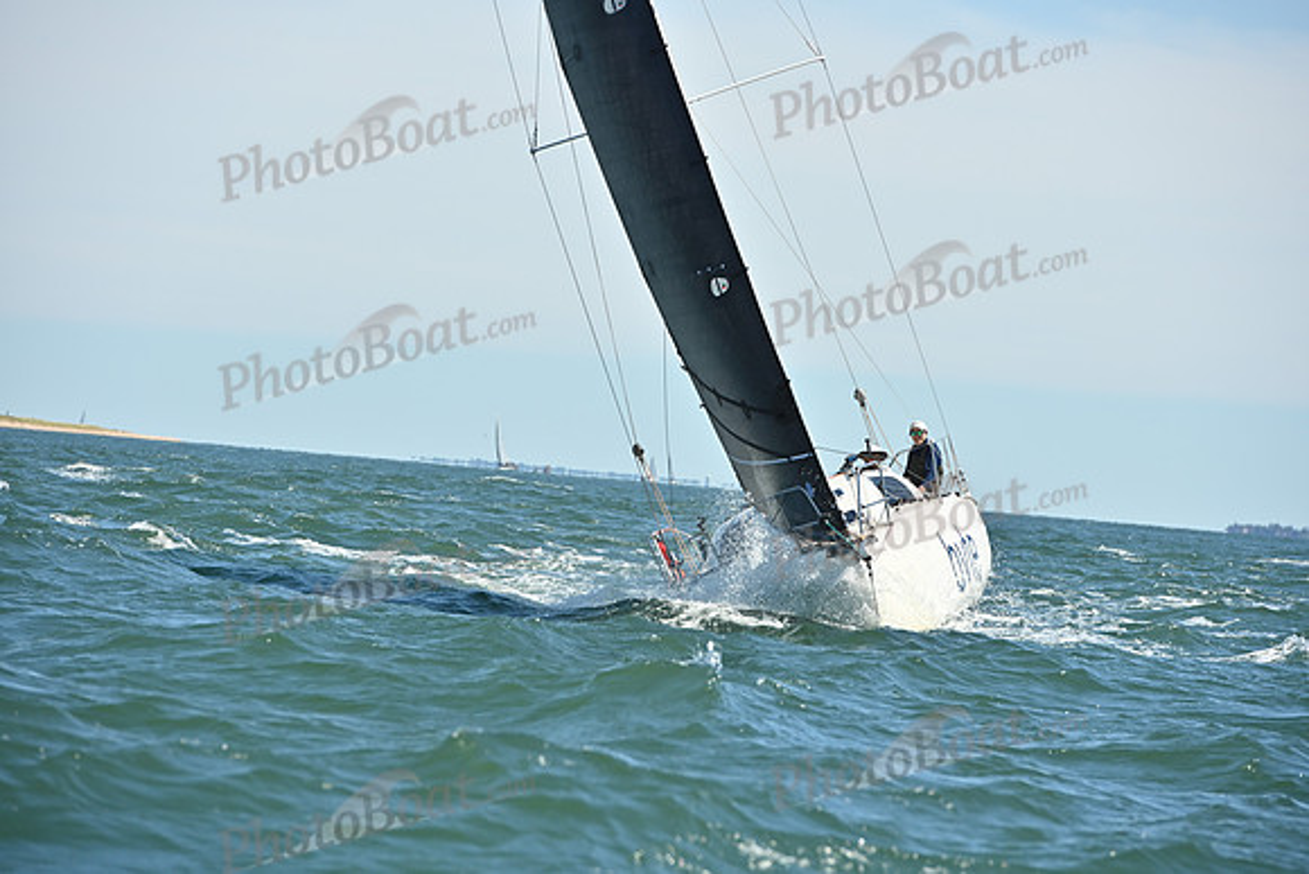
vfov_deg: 6.9
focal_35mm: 200
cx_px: 654
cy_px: 437
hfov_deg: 10.3
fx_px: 7274
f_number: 8
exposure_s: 1/1600
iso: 320
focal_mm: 200
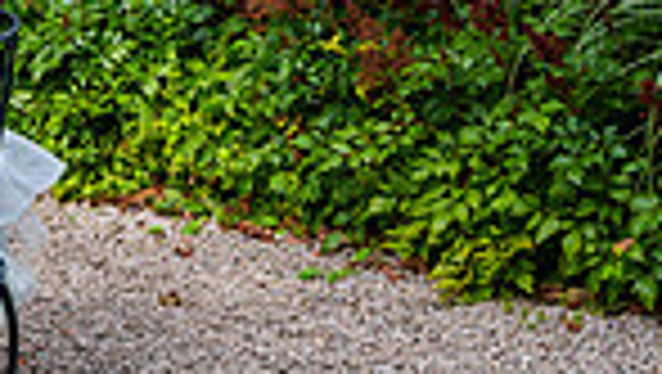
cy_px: -196
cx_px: -446
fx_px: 2389
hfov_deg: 14.3
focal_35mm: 136
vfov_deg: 8.7
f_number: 5
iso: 200
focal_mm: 33
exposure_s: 1/800
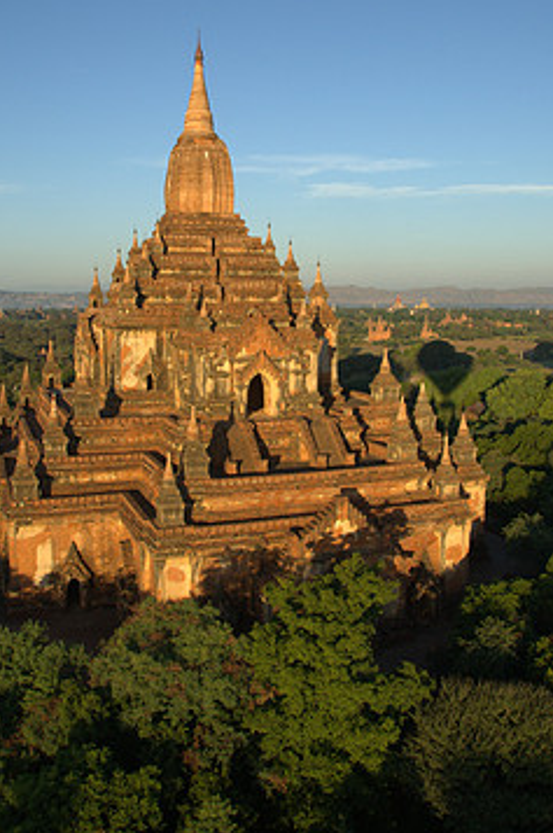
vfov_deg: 55.2
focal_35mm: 34
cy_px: 313
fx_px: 786
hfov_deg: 38.8
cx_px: 268
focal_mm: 18
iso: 100
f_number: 8
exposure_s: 1/250
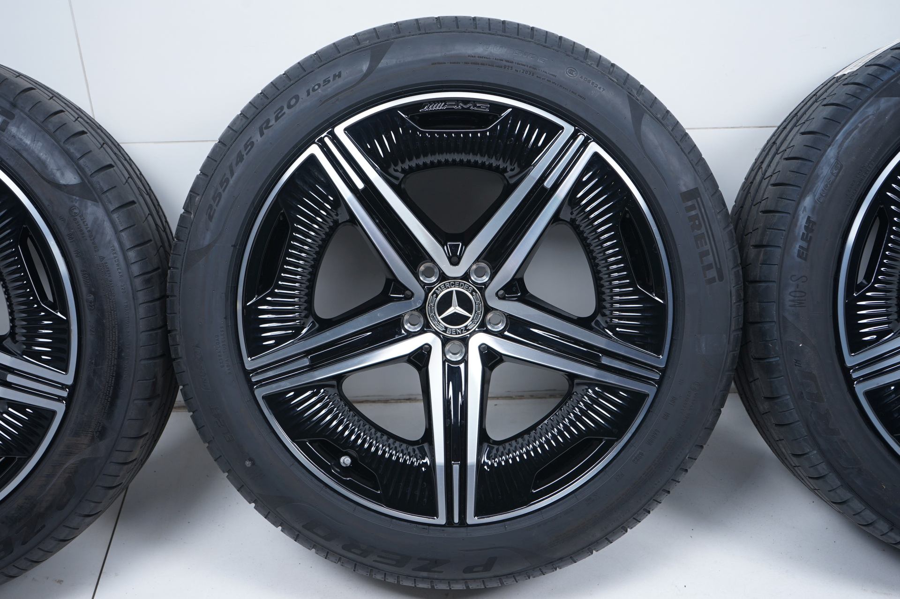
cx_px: 450
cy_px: 300
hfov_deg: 46.4
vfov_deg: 31.8
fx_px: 1049
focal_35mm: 42
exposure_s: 1/125
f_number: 7.1
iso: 250
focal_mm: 42
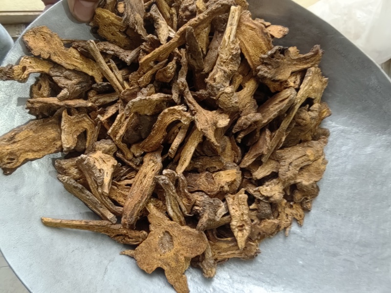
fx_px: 305
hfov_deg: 65.3
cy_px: 146
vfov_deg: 51.4
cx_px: 196
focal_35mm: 27
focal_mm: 1.68
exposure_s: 1/33.3
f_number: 2.2
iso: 100
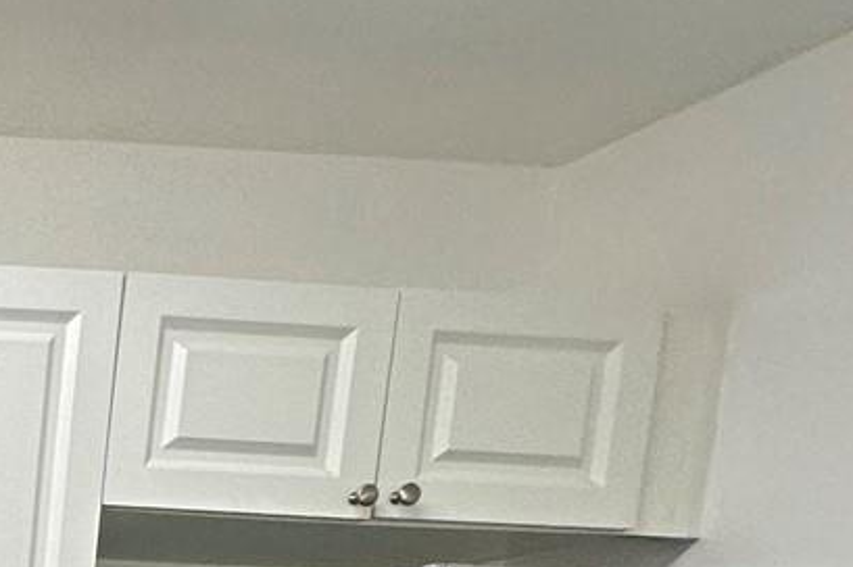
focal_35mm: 57
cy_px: 971
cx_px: -678
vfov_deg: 19.1
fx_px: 1349
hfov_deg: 21.9
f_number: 2.2
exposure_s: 1/120
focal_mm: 2.22
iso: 160
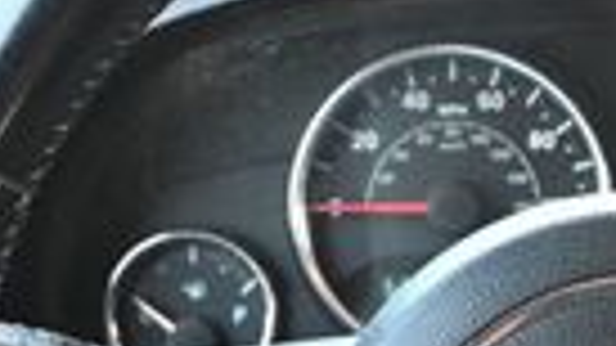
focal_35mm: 180
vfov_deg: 6.7
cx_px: 643
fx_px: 2934
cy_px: 494
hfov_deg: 11.8
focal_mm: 24.5
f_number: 4.2
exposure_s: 1/125
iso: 2000
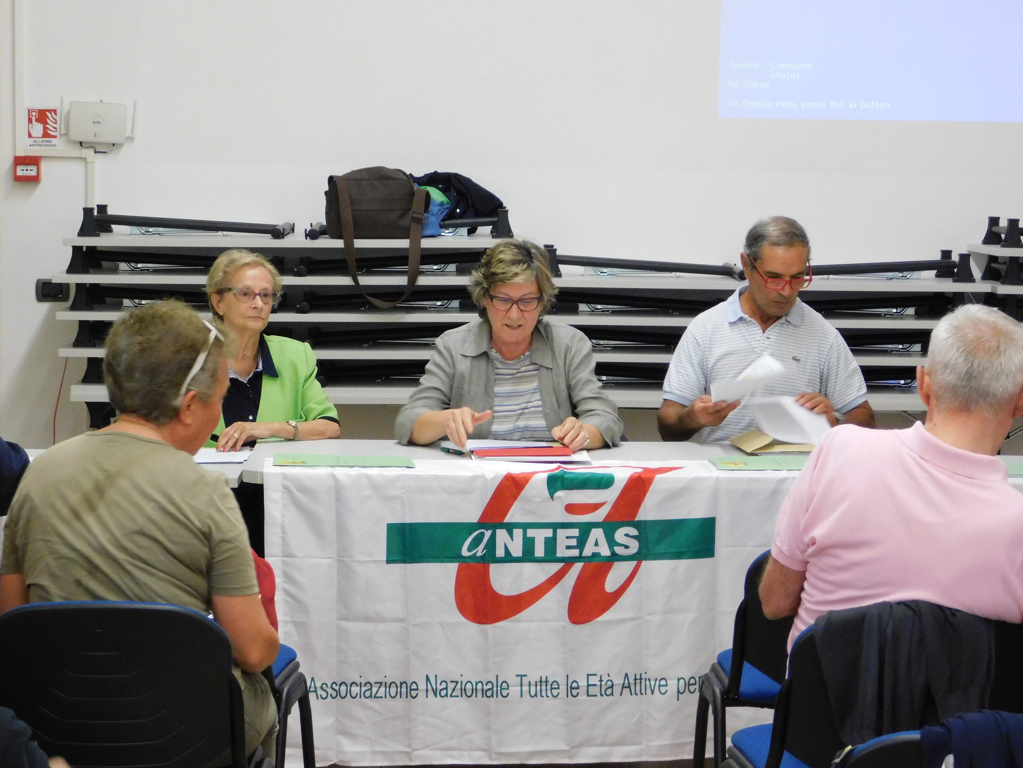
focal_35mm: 91
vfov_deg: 16.2
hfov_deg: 21.5
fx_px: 2689
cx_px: 512
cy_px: 384
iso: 800
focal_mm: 16.1
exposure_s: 1/25
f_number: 4.5
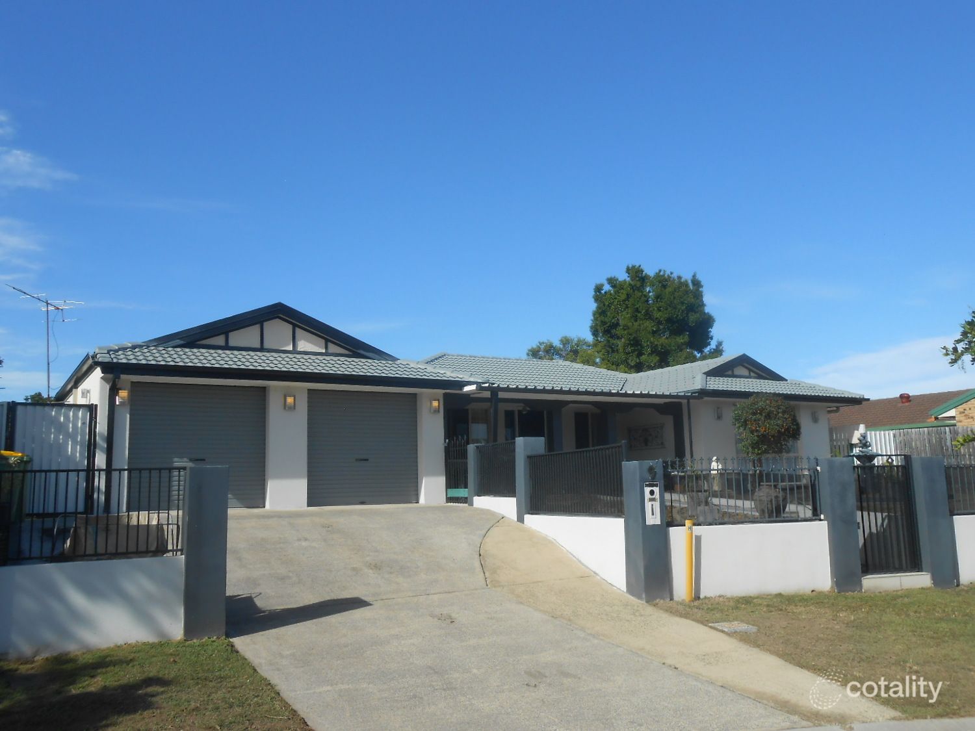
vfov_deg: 46.8
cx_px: 488
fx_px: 845
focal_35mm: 30
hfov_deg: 60.0
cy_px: 366
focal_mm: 5.3
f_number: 3.8
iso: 80
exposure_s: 1/1000
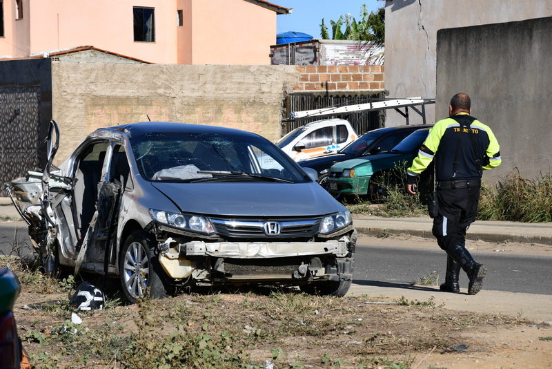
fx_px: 2178
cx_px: 276
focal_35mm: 142
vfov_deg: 9.7
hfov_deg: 14.4
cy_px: 184
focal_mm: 95
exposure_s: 1/320
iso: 100
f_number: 9
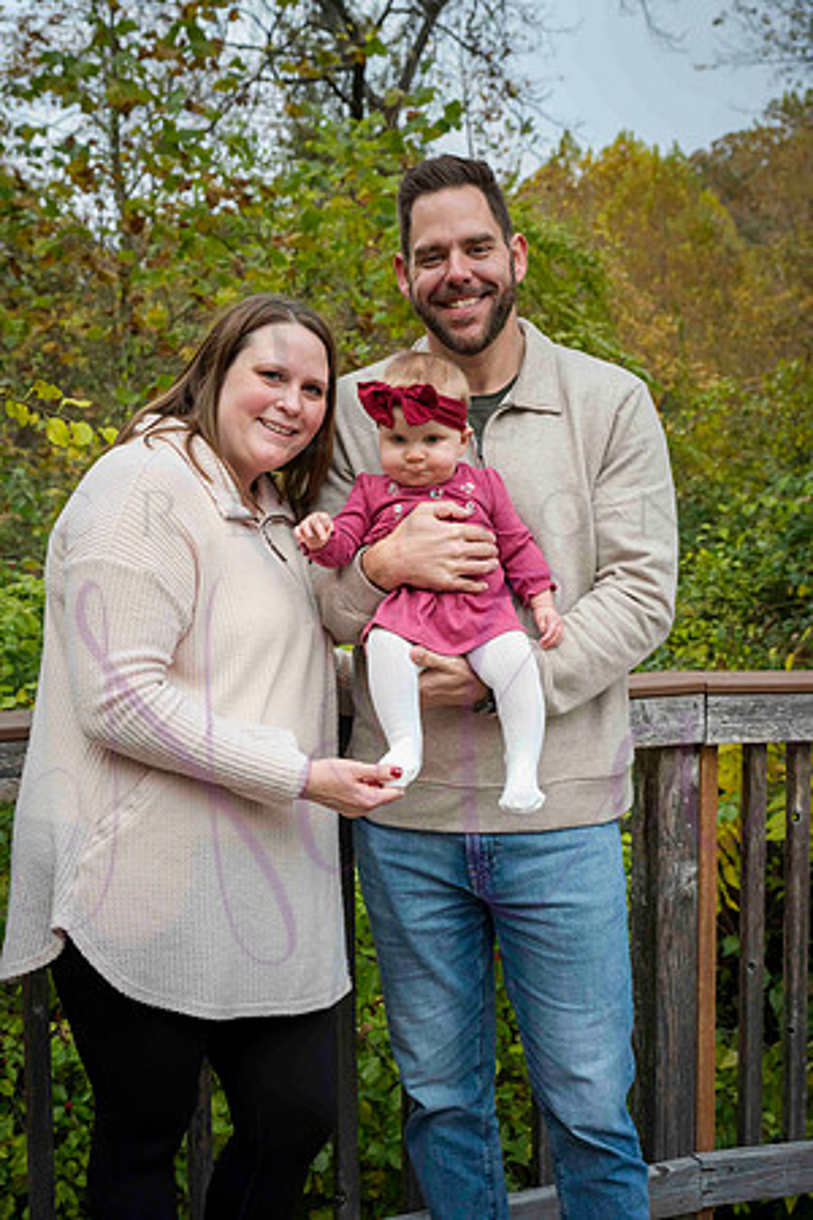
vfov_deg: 41.9
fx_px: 1592
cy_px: 610
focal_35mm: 47
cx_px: 406
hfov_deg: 28.6
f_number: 6.3
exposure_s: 1/500
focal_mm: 47
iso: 400
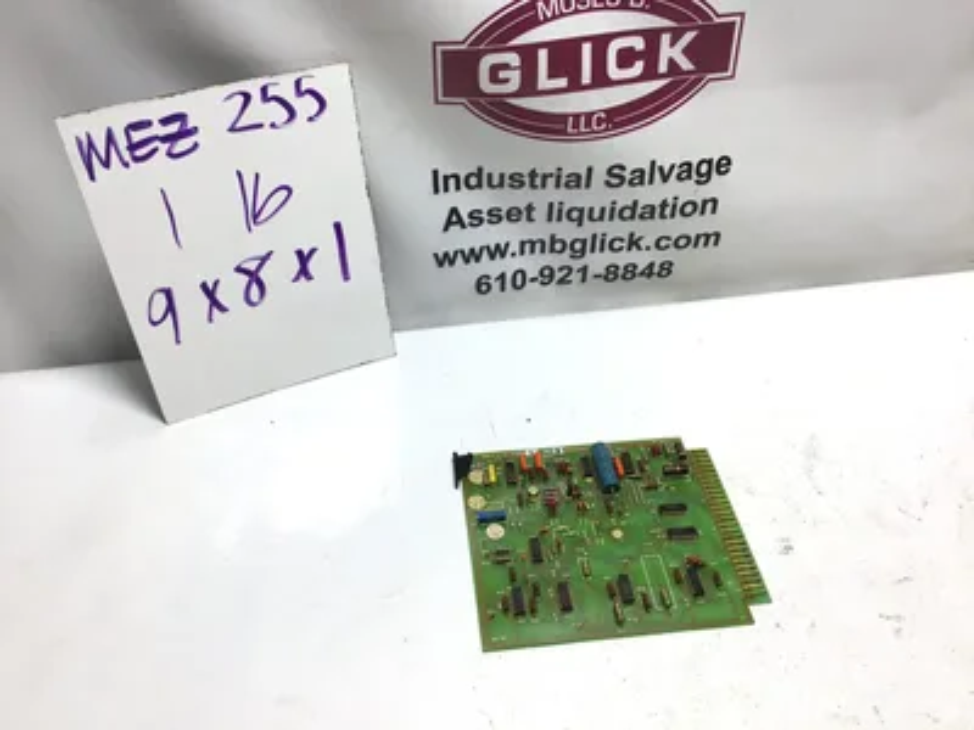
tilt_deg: -41.4
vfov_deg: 45.4
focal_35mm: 31
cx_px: 487
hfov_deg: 58.4
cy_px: 365
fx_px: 872
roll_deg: +1.3
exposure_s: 1/131
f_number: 2.4
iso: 25
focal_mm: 3.3
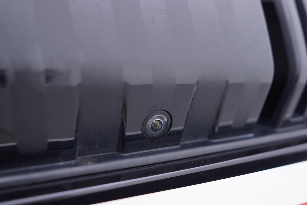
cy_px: 102
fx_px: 307
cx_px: 154
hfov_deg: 53.1
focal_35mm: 36
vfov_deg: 36.9
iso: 125
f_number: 2.8
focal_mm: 24
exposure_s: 1/40
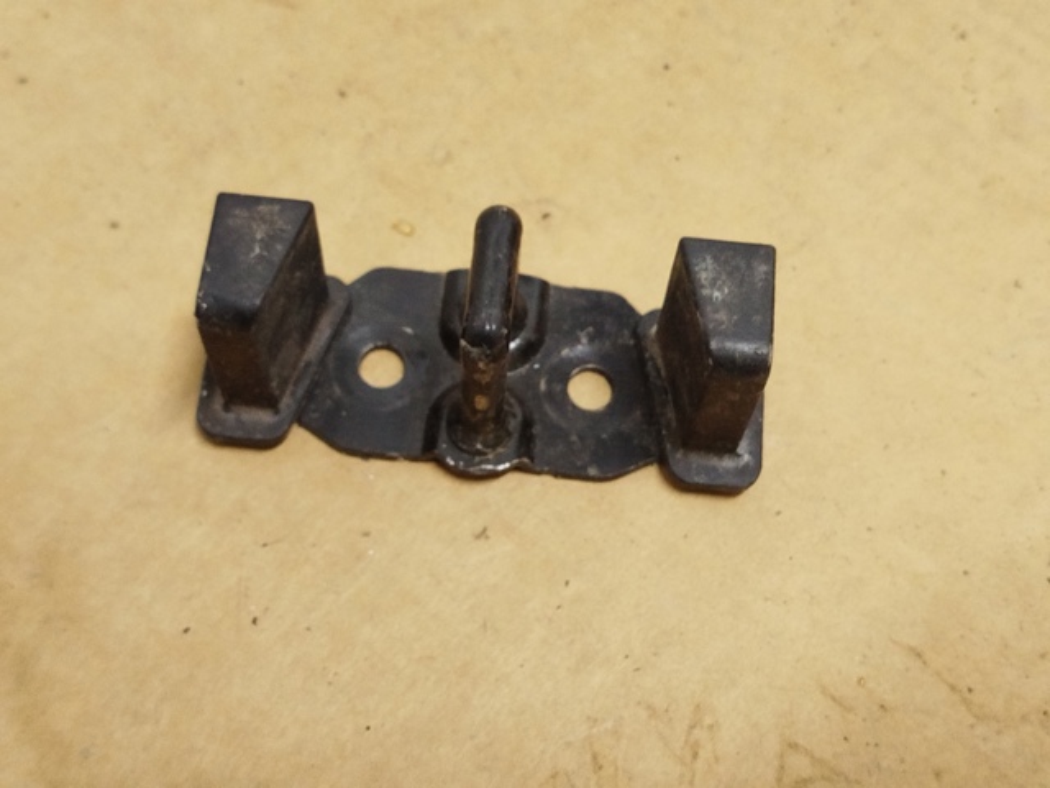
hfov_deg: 39.7
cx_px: 525
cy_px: 394
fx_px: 1456
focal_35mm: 48
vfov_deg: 30.3
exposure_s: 1/33
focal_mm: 5.31
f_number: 1.7
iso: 500
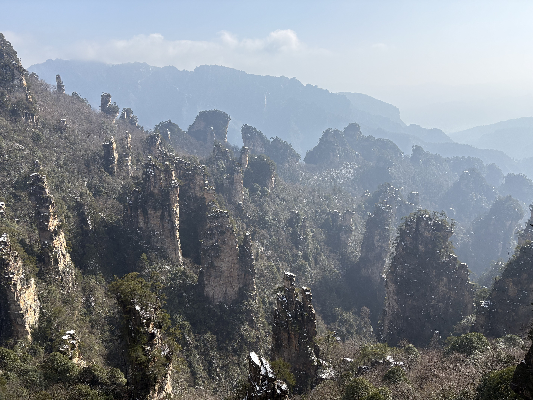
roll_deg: +0.7
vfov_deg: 53.1
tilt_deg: -16.3
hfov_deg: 67.3
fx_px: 400
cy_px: 200
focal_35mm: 26
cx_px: 266
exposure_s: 1/3279
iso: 50
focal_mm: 5.96
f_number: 1.6
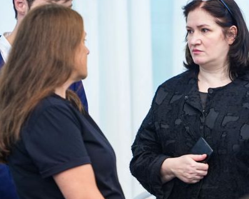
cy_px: 76
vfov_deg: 4.7
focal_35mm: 329
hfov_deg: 5.9
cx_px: 197
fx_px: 2423
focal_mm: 200
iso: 1600
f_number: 2.8
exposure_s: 1/200
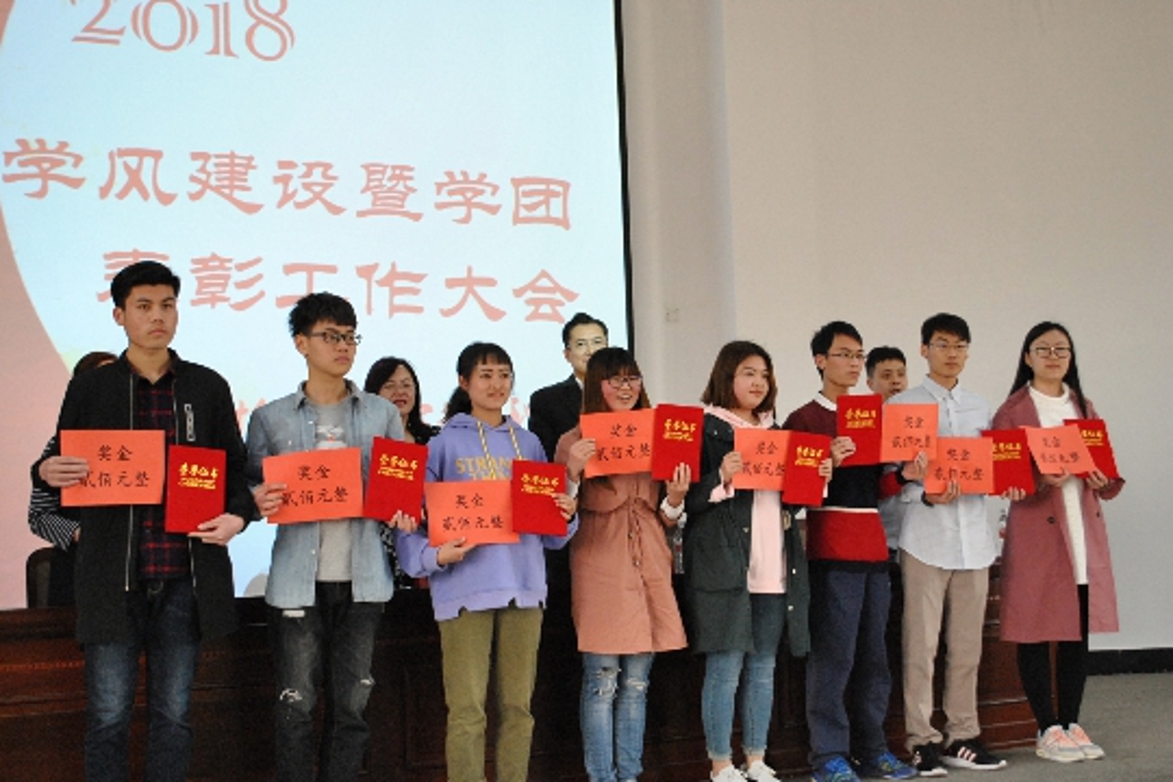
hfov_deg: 43.6
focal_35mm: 45
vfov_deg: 29.9
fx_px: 1466
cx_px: 586
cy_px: 391
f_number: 4.5
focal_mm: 30
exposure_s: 1/30
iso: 1100
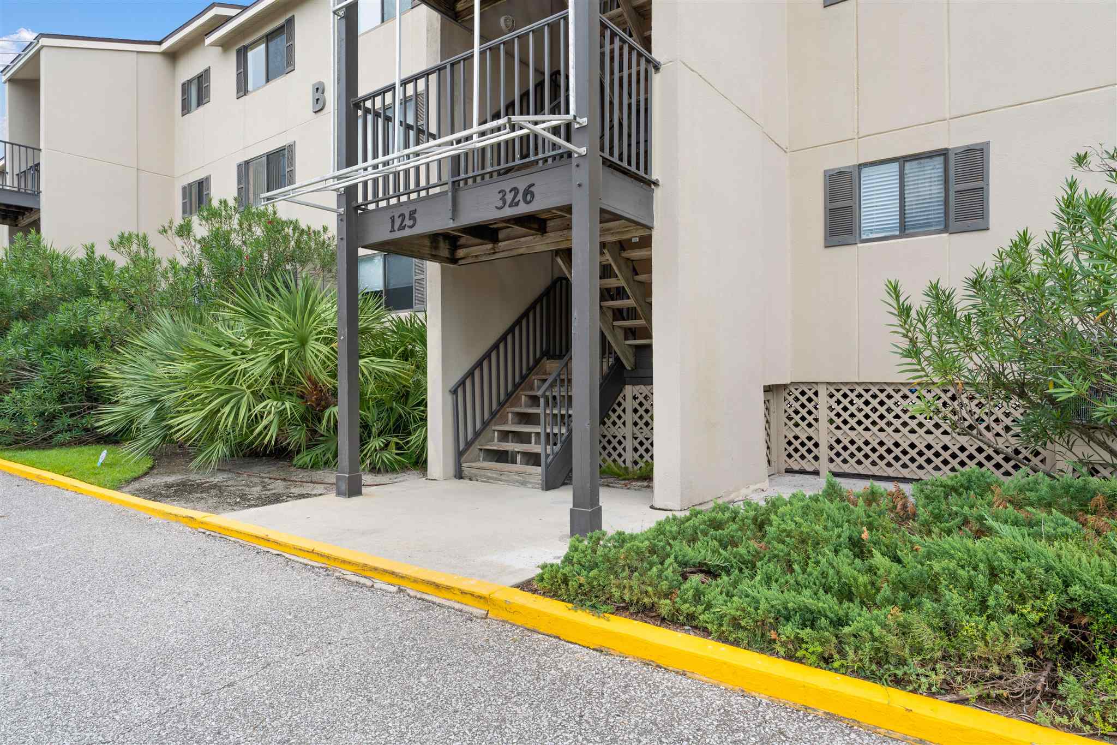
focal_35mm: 21
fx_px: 648
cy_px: 372
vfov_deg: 59.7
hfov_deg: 81.5
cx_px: 558
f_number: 8
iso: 100
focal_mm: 20.9
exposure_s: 1/60
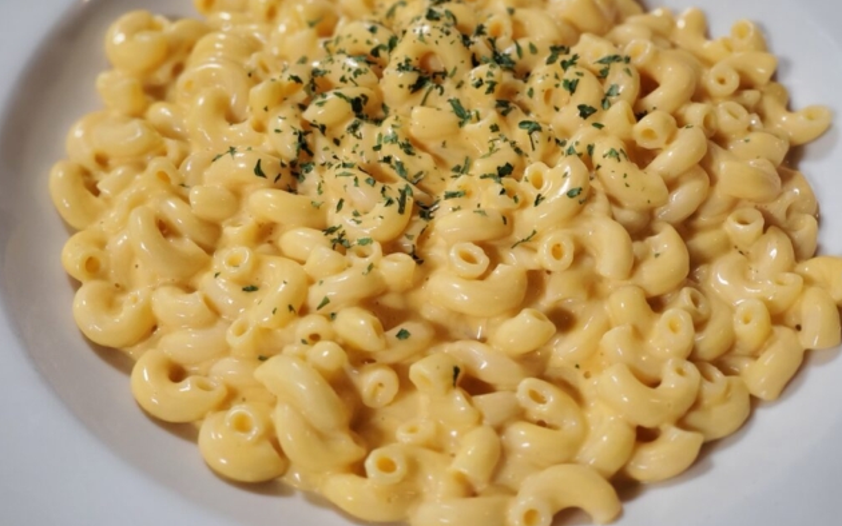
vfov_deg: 23.1
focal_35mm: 56
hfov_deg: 36.3
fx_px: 1285
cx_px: 421
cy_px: 226
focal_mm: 6
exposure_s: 1/59
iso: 160
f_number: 2.1
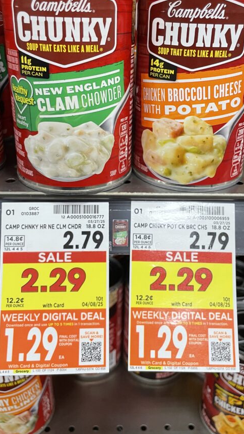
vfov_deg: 57.7
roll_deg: -1.5
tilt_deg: -26.1
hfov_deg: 34.7
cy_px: 182
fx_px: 391
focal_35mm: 34
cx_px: 125
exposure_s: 1/60
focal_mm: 4.2
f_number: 1.6
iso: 100
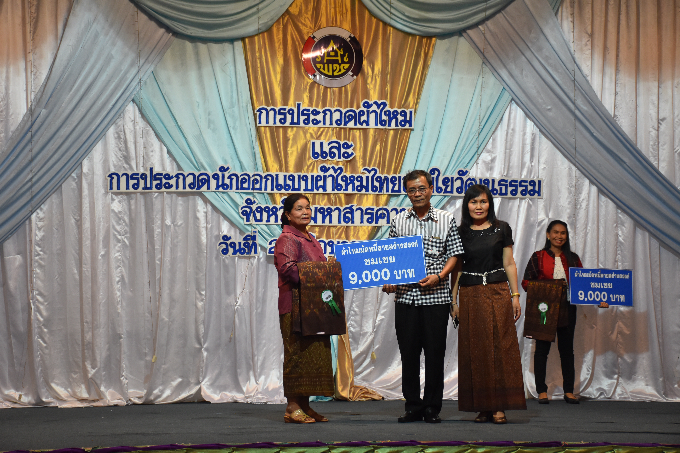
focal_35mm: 75
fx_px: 1417
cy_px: 226
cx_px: 340
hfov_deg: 27.0
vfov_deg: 18.2
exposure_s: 1/60
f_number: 4.8
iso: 1100
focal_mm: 50
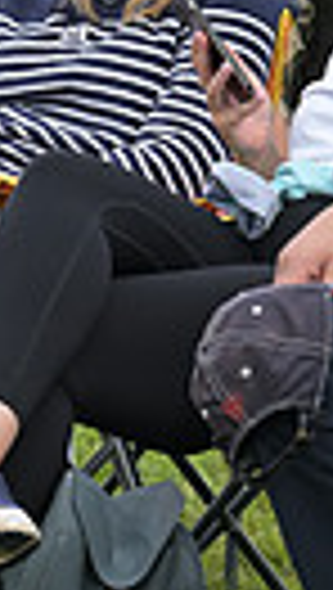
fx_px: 12314
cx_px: -576
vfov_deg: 2.7
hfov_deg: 1.5
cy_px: -178
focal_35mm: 787
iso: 800
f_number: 5.6
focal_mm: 170
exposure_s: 1/1250
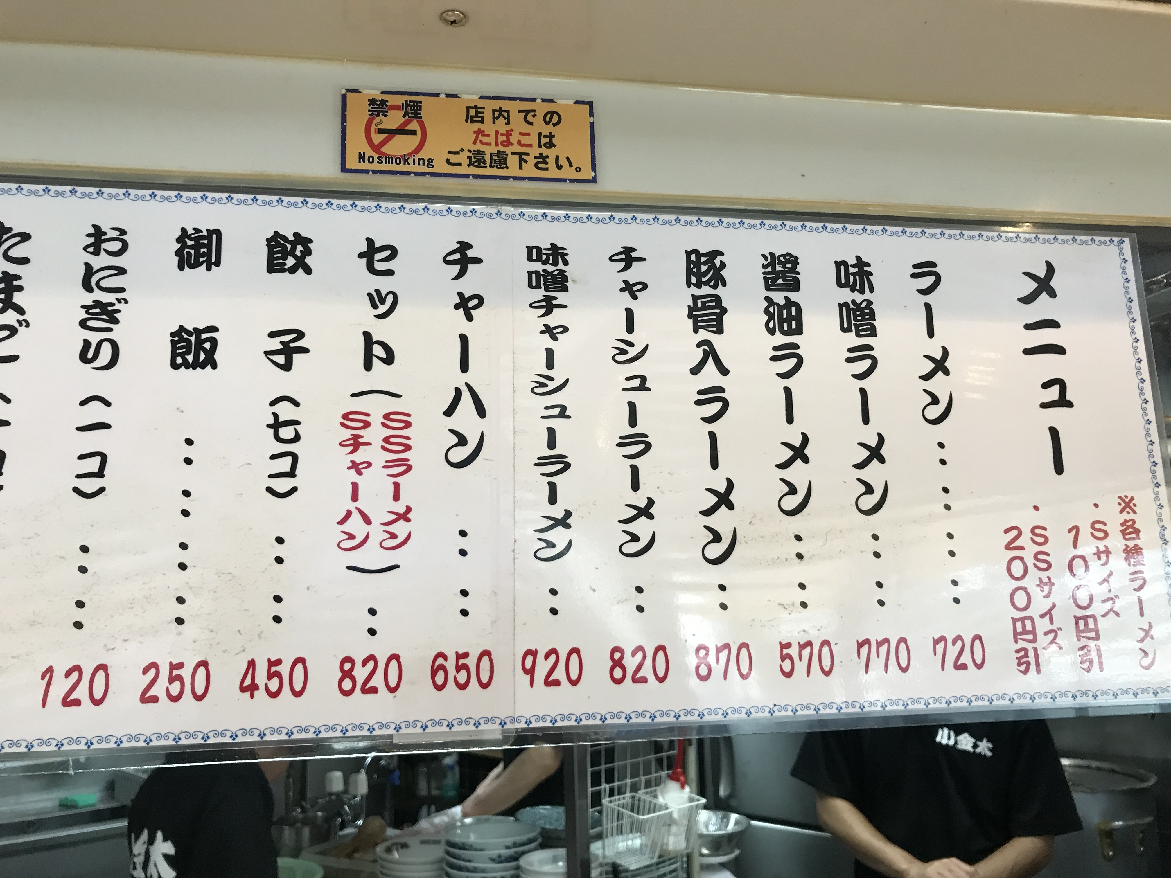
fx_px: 947
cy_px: 439
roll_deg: +1.0
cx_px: 586
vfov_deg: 49.7
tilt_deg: +8.7
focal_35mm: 28
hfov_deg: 63.4
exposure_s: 1/30
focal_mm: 3.99
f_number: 1.8
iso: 32
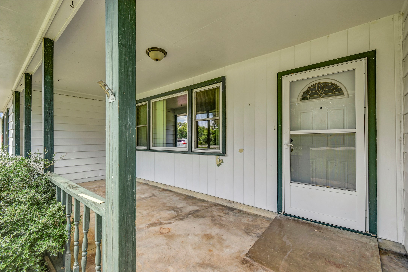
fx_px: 170
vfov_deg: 77.3
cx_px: 204
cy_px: 136
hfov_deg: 100.4
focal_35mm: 15
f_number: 7.1
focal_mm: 10
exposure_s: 1/50
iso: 100
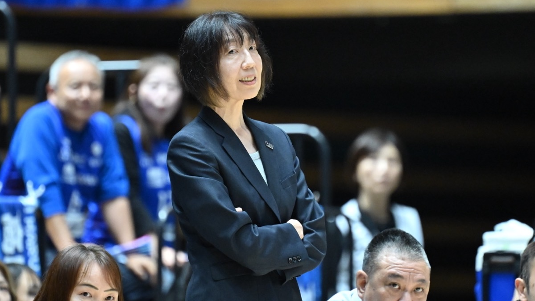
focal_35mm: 671
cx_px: 257
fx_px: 9517
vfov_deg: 1.8
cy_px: 131
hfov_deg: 3.2
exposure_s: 1/1000
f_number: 4
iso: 4000
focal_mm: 400
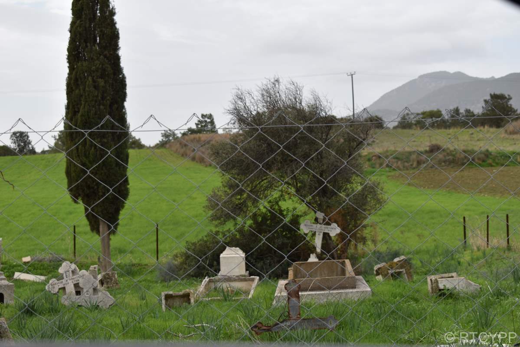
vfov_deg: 18.2
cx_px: 260
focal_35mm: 75
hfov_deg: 27.0
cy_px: 174
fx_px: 1084
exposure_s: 1/200
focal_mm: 50
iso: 100
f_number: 7.1
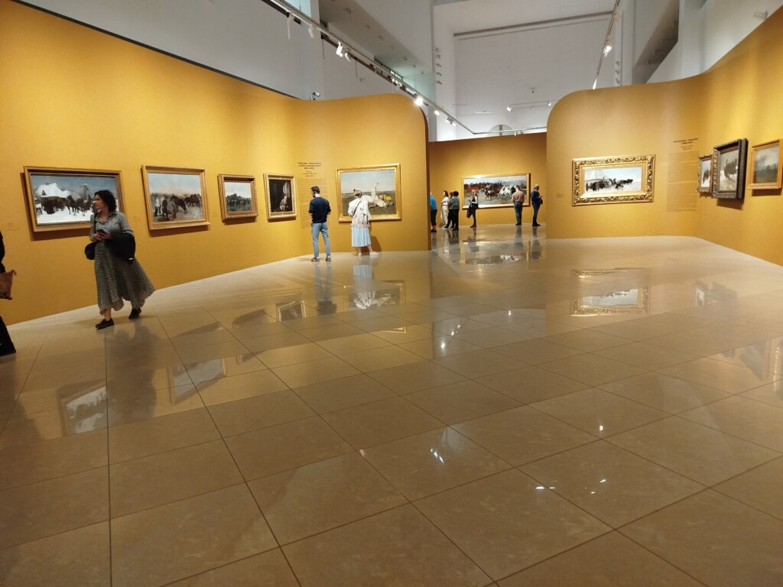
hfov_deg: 71.6
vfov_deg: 56.8
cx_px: 392
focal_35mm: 24
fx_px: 543
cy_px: 294
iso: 640
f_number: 1.7
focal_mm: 5.31
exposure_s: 1/33
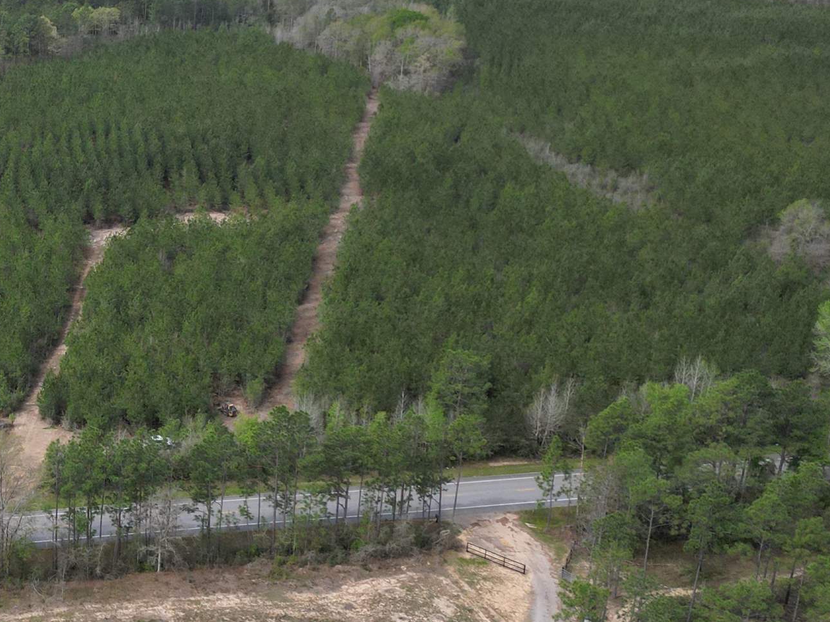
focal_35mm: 57
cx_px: -10
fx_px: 1367
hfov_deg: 31.2
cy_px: 209
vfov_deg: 25.5
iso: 150
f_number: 1.7
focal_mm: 6.72
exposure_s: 1/3000
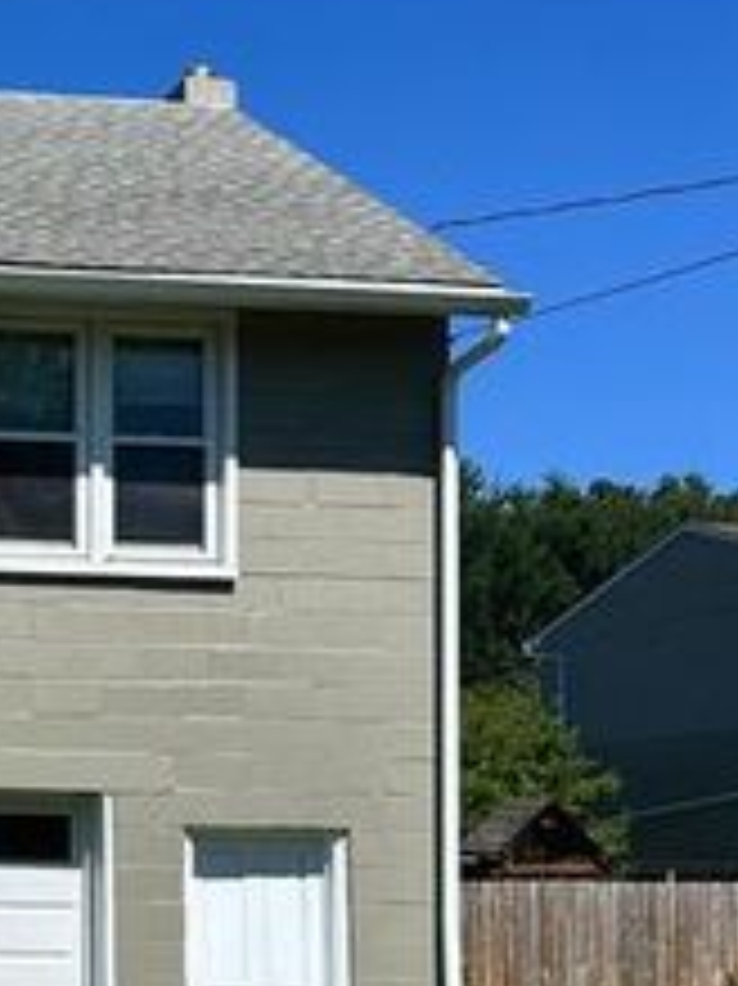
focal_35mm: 73
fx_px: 2077
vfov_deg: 26.4
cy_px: 714
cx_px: -351
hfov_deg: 18.1
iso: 80
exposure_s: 1/6211
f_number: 1.78
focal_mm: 6.86
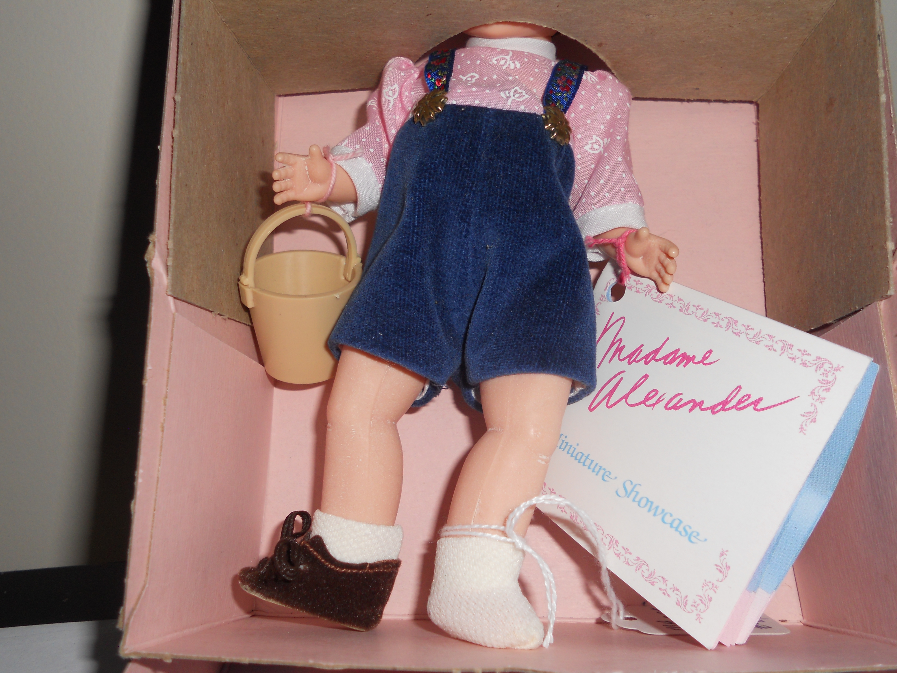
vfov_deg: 44.2
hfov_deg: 56.8
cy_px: 336
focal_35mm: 32
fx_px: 829
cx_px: 448
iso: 80
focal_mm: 5.8
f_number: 8.8
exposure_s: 1/25
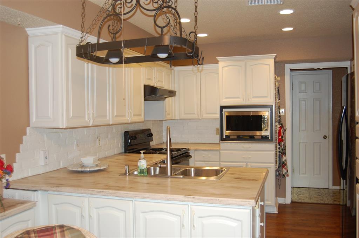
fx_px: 344
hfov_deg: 55.2
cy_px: 119
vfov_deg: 38.3
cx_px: 180
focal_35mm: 34
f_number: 3.8
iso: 400
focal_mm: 23
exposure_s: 1/60
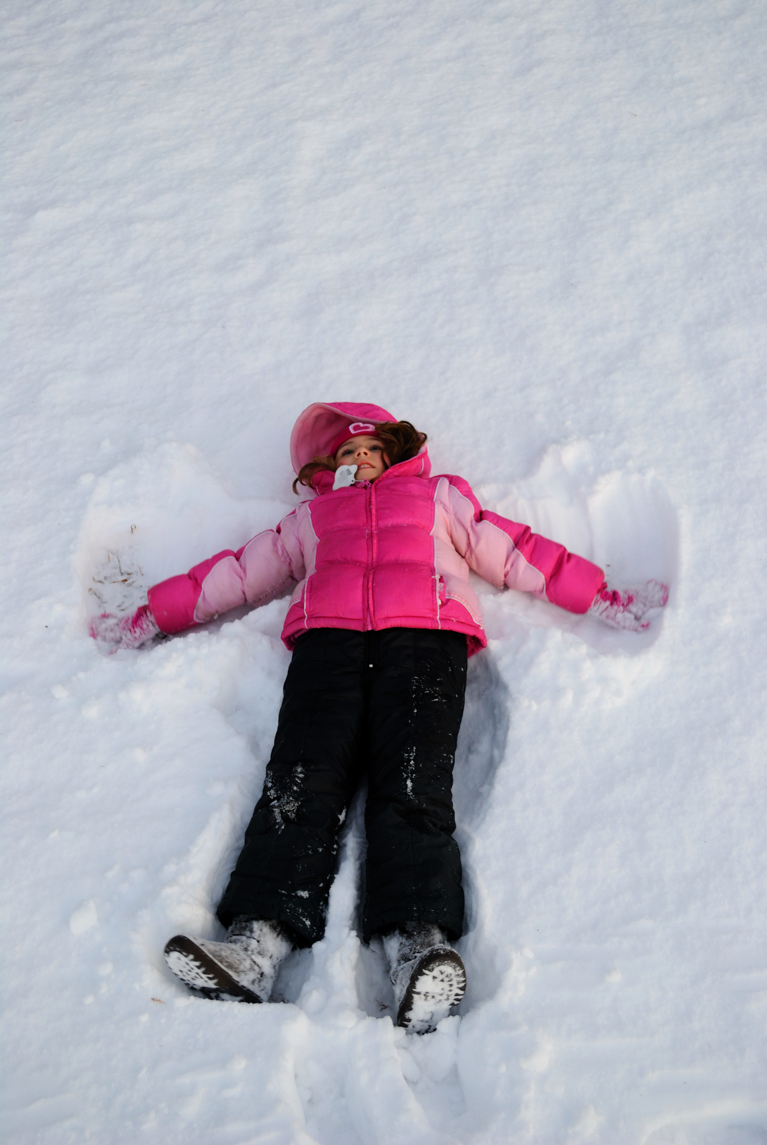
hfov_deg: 30.9
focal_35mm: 44
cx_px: 384
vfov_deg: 44.9
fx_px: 1386
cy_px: 572
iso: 110
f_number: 5.6
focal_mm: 29
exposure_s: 1/125
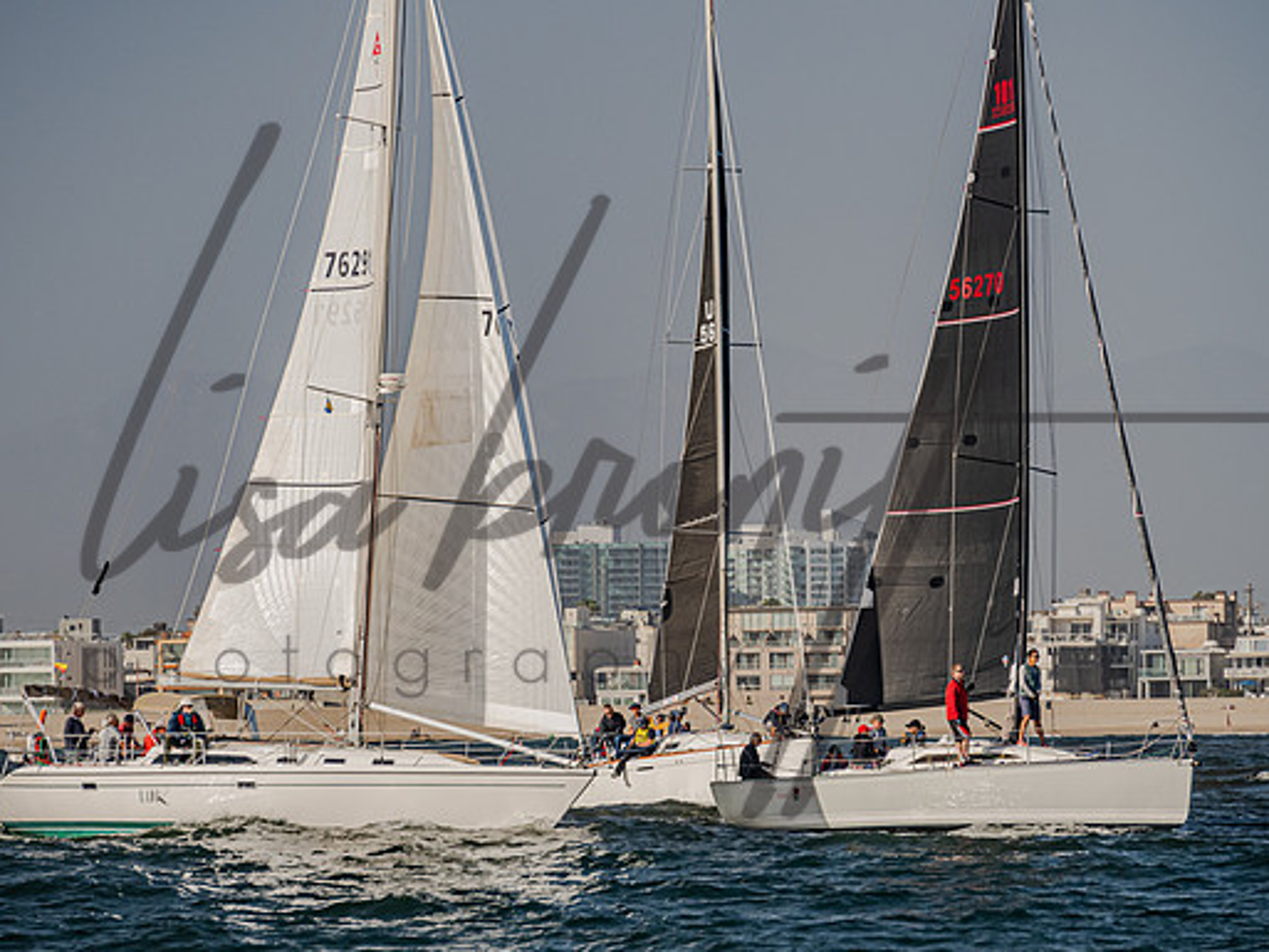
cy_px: 508
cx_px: 647
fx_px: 10597
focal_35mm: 289
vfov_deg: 5.1
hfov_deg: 6.9
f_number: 6.3
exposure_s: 1/1000
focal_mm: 200
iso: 400
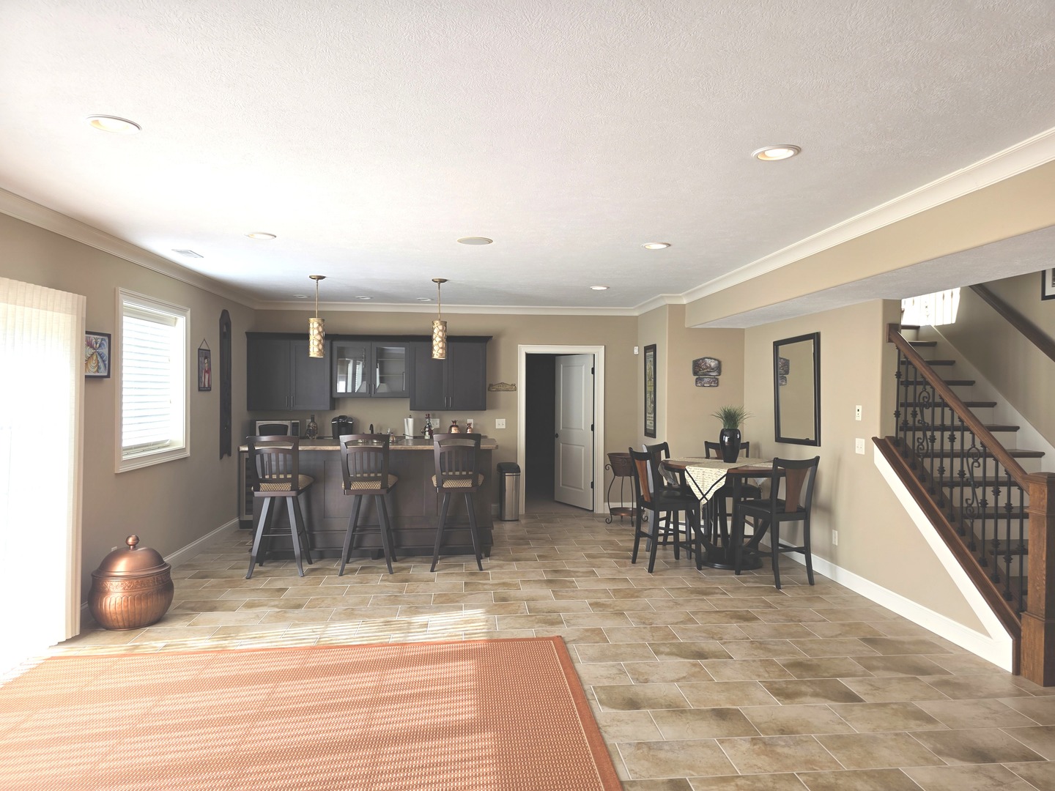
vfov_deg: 58.9
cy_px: 396
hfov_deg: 73.9
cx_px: 528
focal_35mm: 23
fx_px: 701
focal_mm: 6.3
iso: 12
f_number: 1.7
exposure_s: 1/129
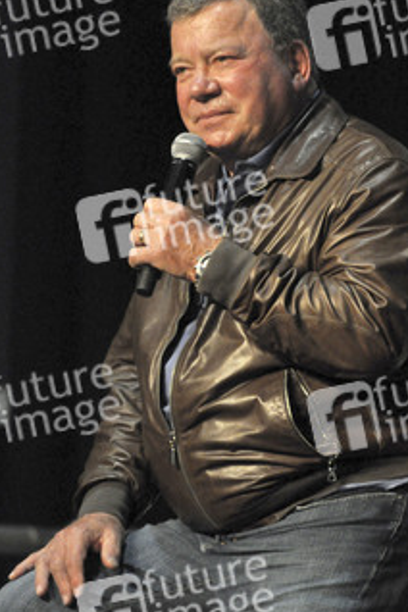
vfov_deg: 3.6
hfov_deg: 2.4
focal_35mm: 566
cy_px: 314
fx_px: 9621
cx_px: 232
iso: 3200
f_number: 5.6
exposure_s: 1/125
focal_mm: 300
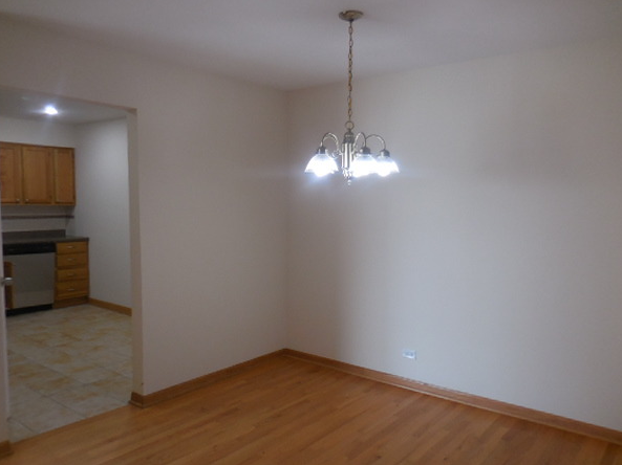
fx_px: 485
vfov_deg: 51.3
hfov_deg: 65.4
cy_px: 241
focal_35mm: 27
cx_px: 309
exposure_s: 1/30
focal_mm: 4.5
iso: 200
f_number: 3.3
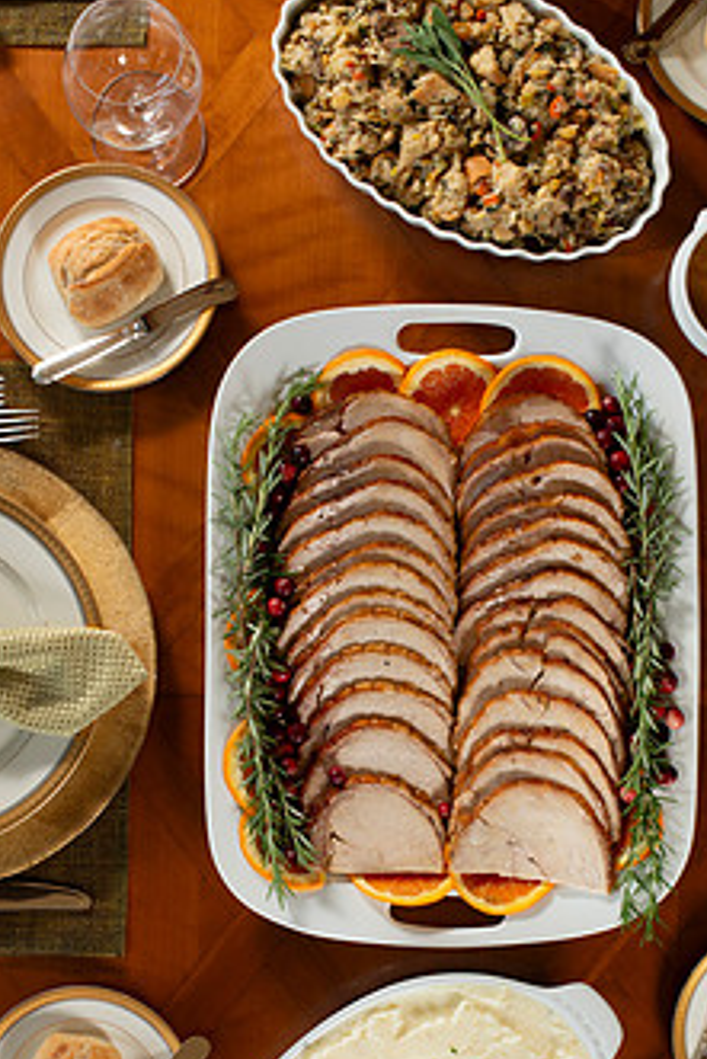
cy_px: 672
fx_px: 2001
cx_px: 320
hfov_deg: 20.0
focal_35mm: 68
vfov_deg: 29.5
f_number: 6.3
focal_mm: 50
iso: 250
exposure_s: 1/100
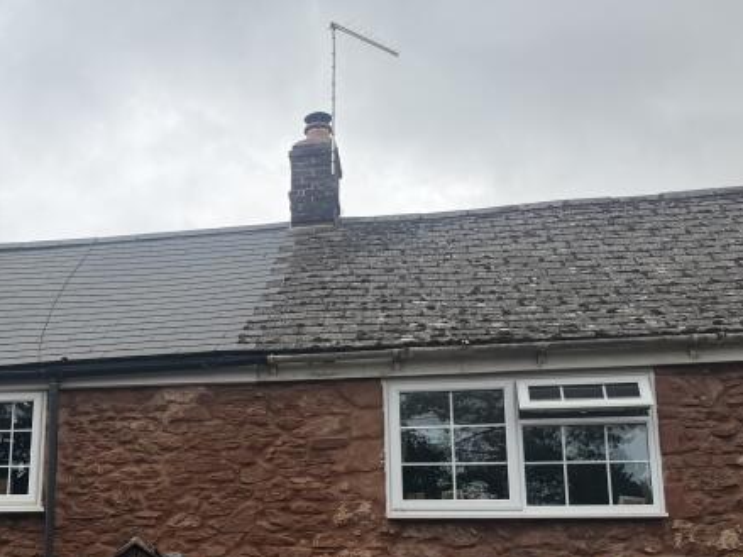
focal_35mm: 56
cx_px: 76
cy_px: 418
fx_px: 1202
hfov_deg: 32.7
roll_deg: -1.6
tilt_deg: +15.9
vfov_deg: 25.8
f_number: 1.78
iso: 80
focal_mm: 6.76
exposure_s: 1/2525
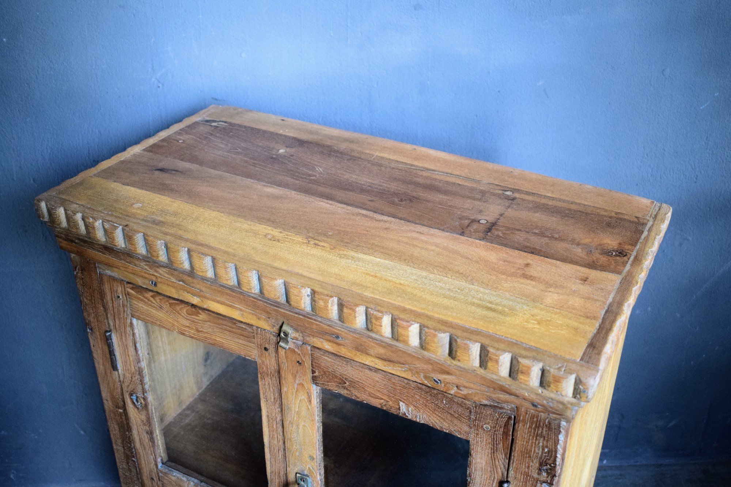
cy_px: 244
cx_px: 366
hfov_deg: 49.6
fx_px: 792
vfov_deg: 34.2
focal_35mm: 39
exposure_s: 1/60
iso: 1250
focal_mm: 26
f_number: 4
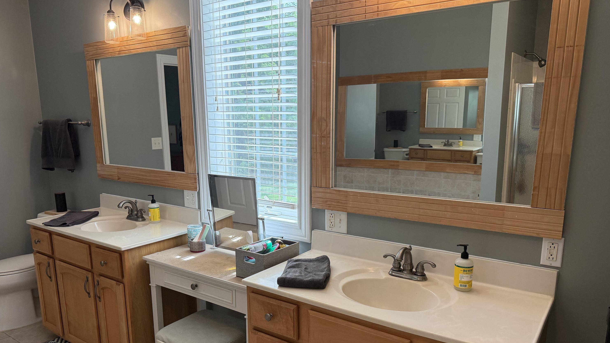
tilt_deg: -11.2
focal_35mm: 27
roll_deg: +0.6
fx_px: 437
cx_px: 299
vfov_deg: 42.5
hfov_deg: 69.9
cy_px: 217
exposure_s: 1/162
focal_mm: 6.76
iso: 200
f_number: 1.78
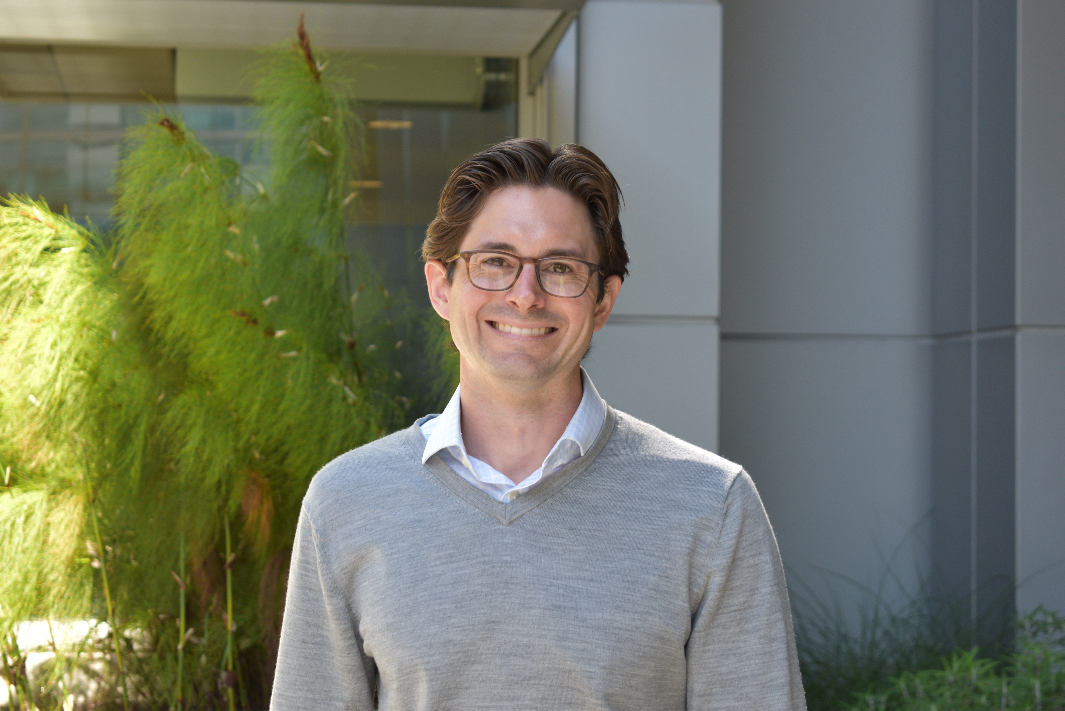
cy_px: 356
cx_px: 532
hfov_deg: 24.6
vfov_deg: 16.6
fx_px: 2441
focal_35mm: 82
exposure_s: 1/160
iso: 400
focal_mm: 55
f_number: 5.6
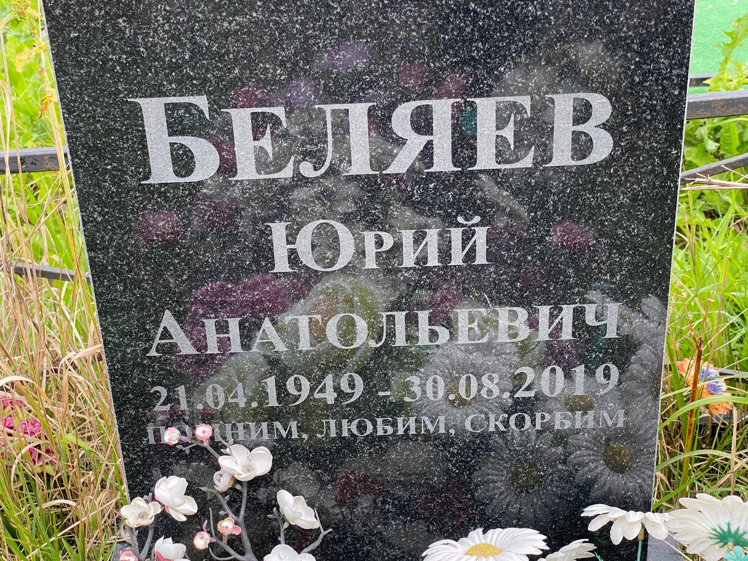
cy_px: 280
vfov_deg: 28.0
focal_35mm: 52
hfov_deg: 36.8
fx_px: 1124
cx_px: 374
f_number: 2
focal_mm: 6
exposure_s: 1/236
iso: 20
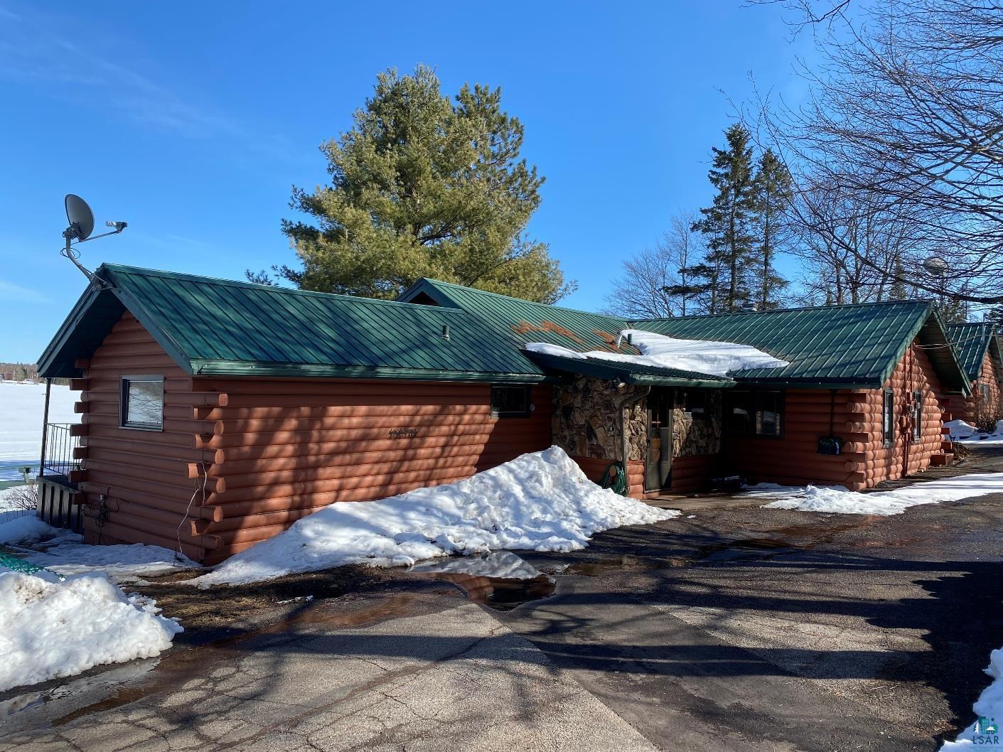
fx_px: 753
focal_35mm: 26
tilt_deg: +1.5
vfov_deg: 53.1
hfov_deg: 67.3
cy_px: 376
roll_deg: -1.4
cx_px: 502
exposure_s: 1/1779
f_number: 1.8
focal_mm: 4.25
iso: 32
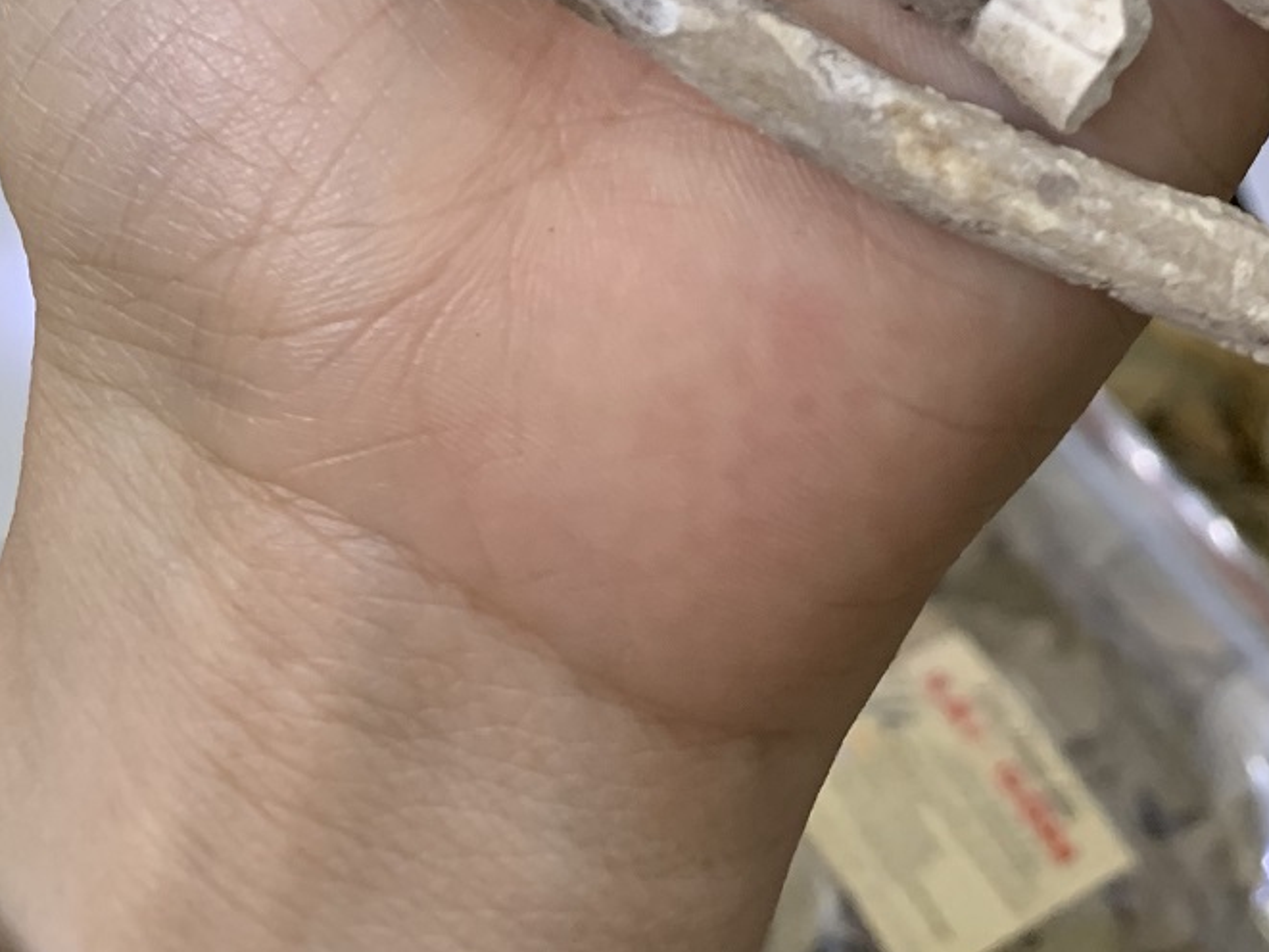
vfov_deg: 21.0
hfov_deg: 32.4
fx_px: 2163
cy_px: -474
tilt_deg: -38.7
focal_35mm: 59
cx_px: 850
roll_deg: +6.6
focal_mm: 4.25
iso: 200
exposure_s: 1/50
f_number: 1.8
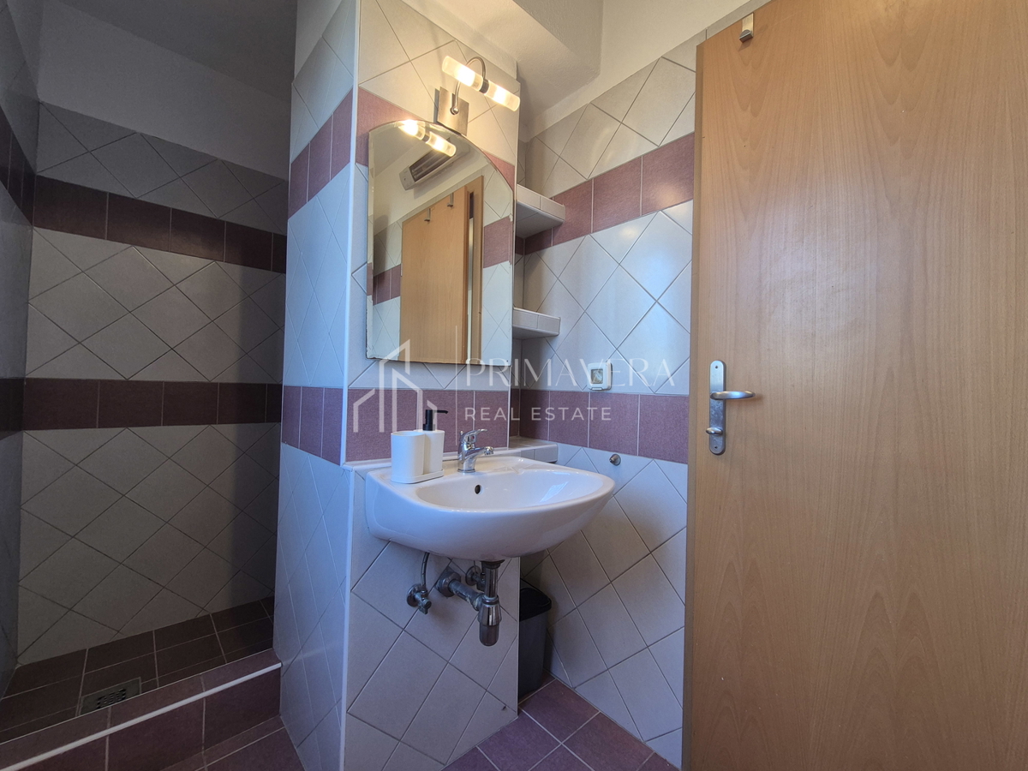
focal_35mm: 13
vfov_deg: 89.9
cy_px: 386
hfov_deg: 106.2
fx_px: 386
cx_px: 514
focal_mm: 2.2
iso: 100
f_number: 2.2
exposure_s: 1/50
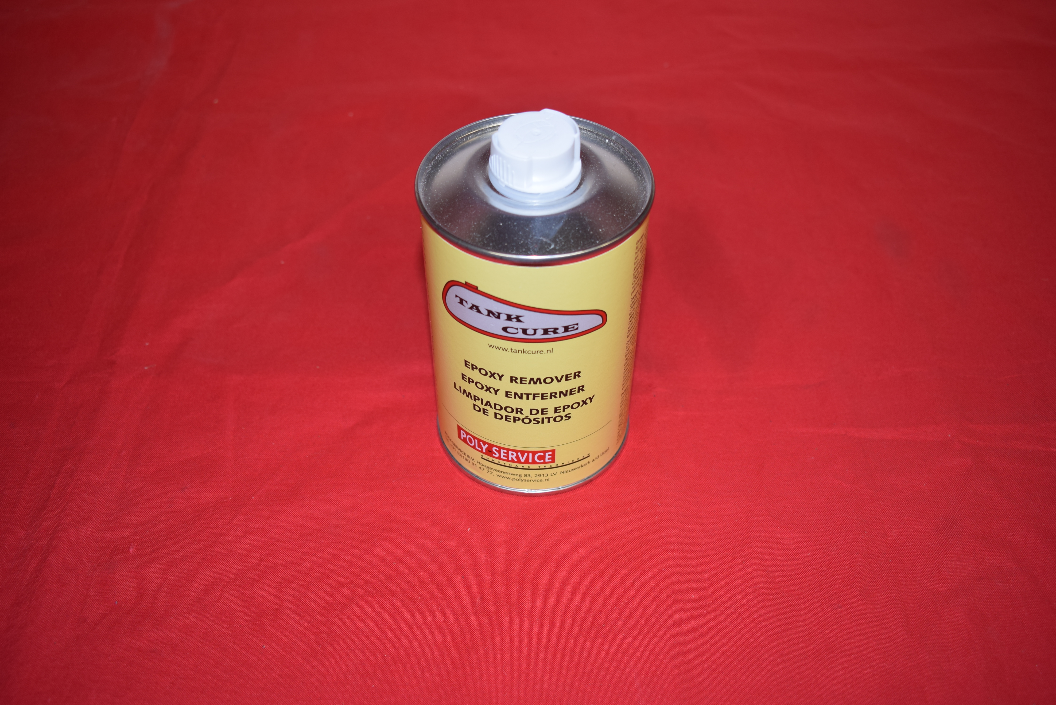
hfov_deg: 53.1
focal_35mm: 36
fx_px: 1056
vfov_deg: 36.9
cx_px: 528
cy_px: 352
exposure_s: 1/25
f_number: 5
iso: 160
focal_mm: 24
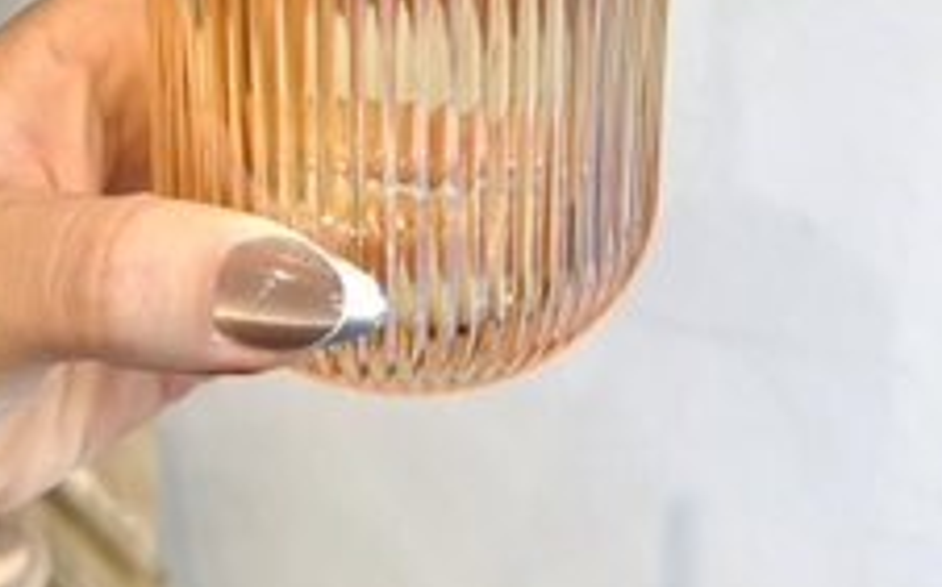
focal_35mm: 60
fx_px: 1540
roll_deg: -3.7
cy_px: -206
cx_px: 375
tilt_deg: -17.3
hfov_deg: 33.9
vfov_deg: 19.6
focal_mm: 6.76
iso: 100
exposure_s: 1/121
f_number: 1.78
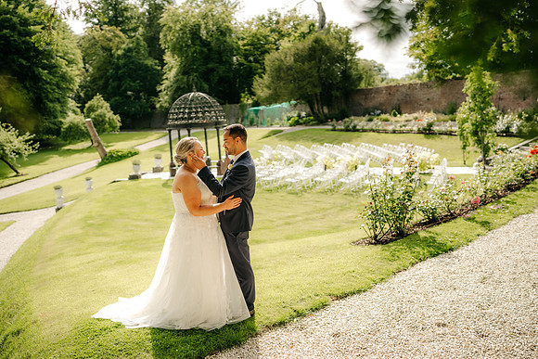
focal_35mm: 35
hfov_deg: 54.4
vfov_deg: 37.9
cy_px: 180
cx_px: 269
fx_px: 523
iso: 100
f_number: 2
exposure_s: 1/4000
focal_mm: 35
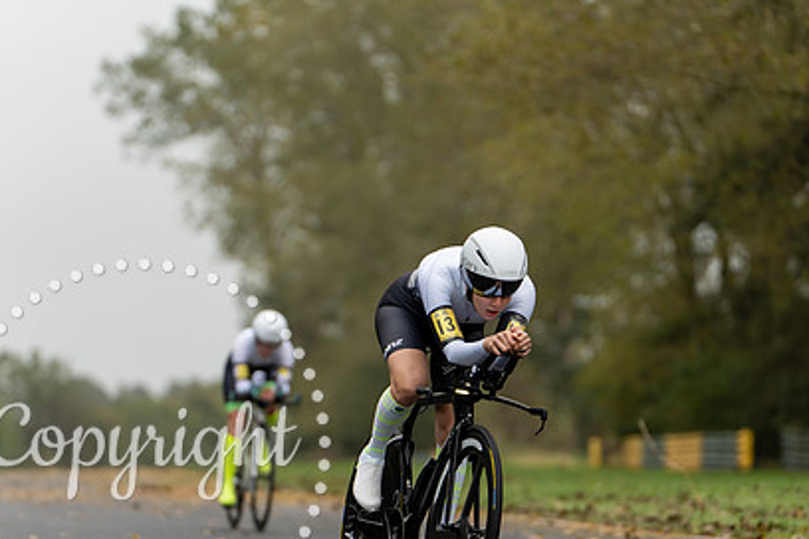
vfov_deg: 6.2
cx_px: 452
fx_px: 5011
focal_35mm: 223
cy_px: 344
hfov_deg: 9.2
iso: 320
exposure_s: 1/1000
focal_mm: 157
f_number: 2.8
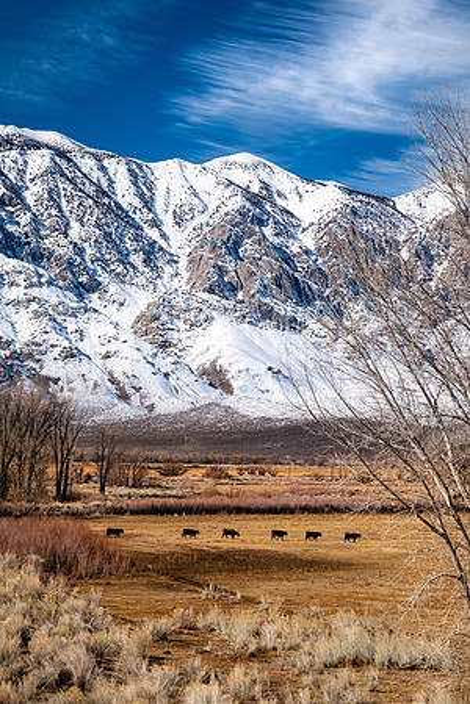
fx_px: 1469
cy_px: 352
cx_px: 235
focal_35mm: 75
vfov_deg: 27.0
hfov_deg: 18.2
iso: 200
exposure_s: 1/340
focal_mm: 50
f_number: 8
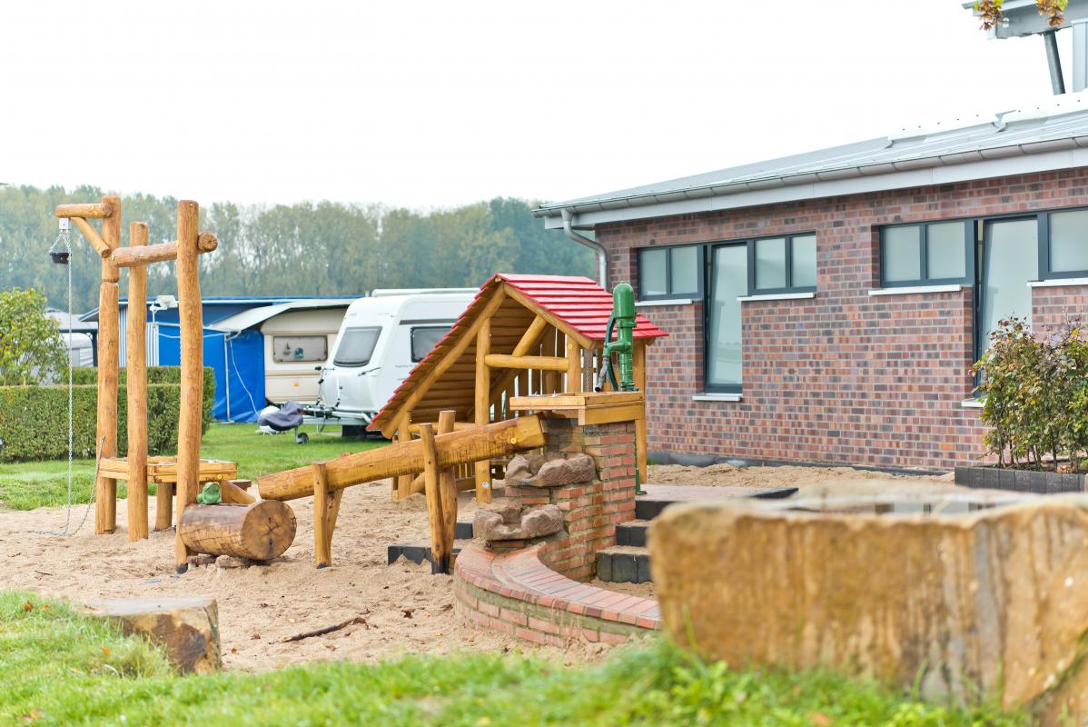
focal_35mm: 70
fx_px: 2116
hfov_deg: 28.8
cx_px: 544
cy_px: 364
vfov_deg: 19.5
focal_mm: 70
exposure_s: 1/250
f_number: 2.8
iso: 100
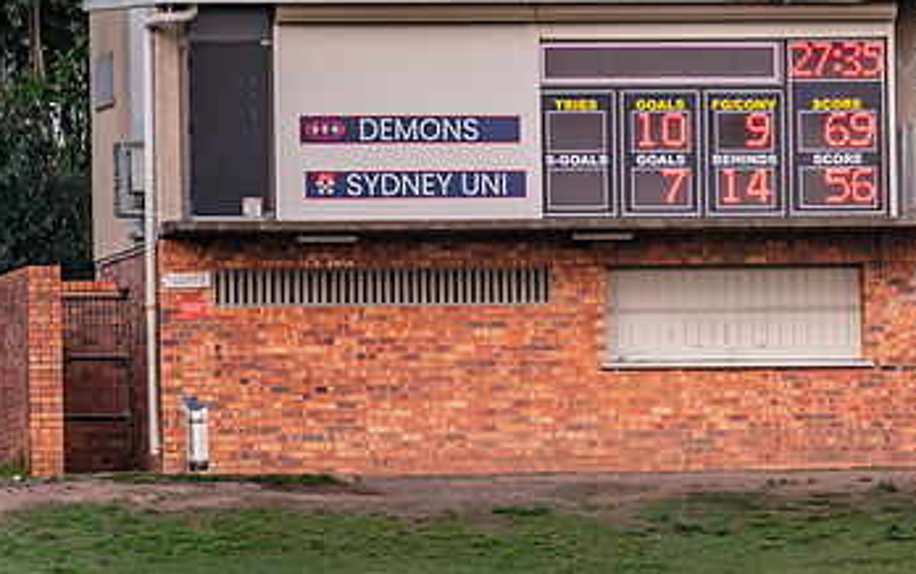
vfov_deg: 1.7
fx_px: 19459
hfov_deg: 2.7
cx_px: 738
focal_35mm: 779
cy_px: 136
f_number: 4
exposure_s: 1/1250
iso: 900
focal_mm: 420
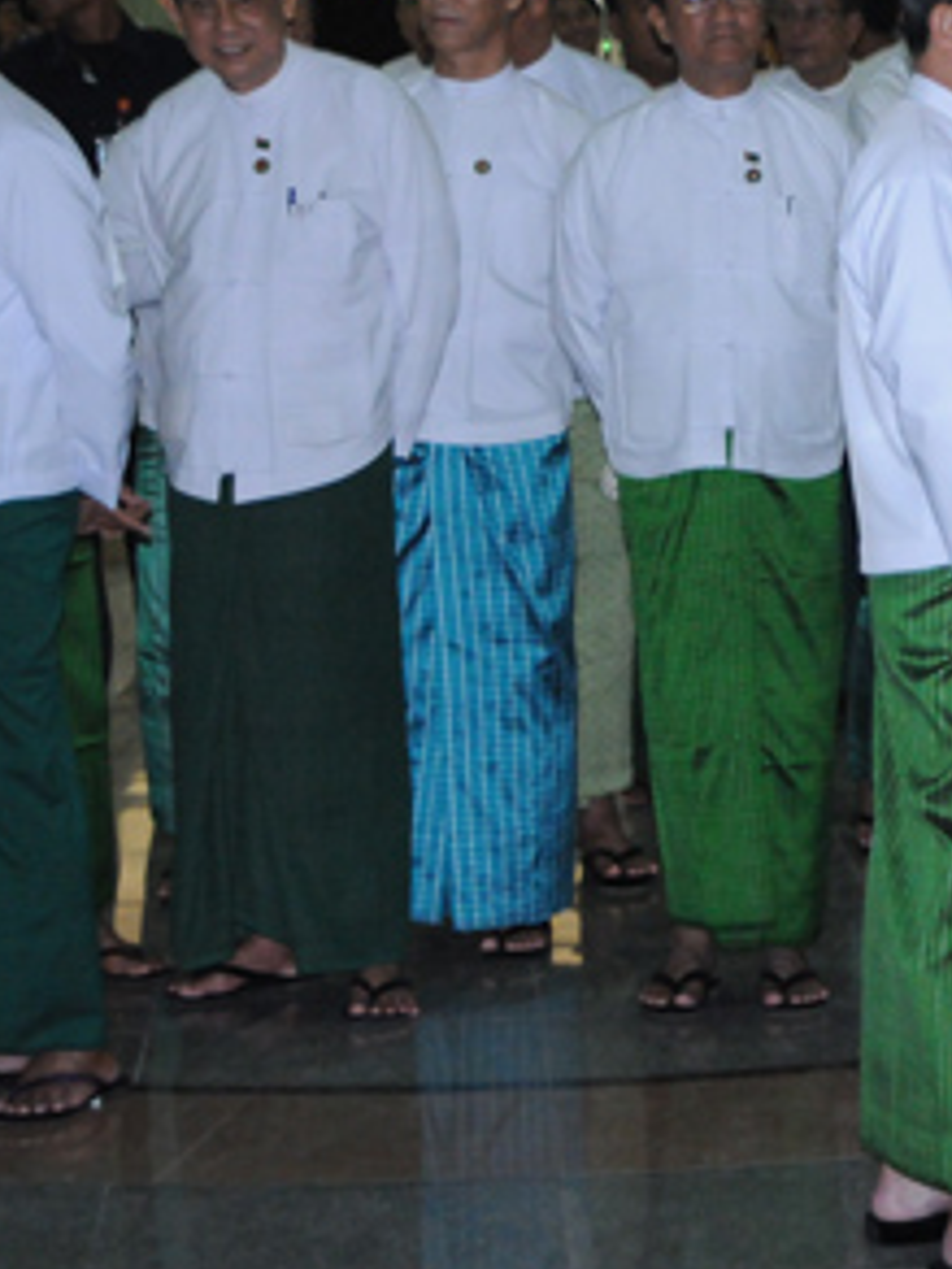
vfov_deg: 12.8
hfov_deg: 9.6
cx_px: 895
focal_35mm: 154
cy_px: 558
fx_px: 5647
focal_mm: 52
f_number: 4.8
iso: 2500
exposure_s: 1/40
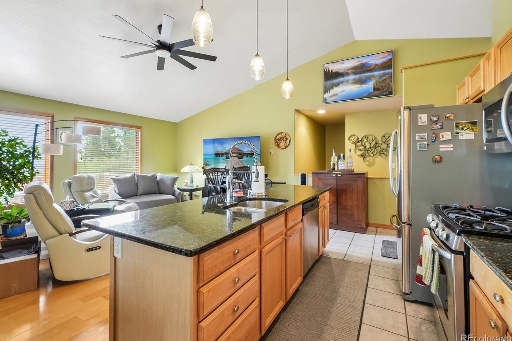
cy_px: 164
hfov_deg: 96.7
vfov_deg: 73.7
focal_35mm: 16
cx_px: 243
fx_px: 227
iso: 800
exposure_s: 1/8
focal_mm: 10
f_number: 8
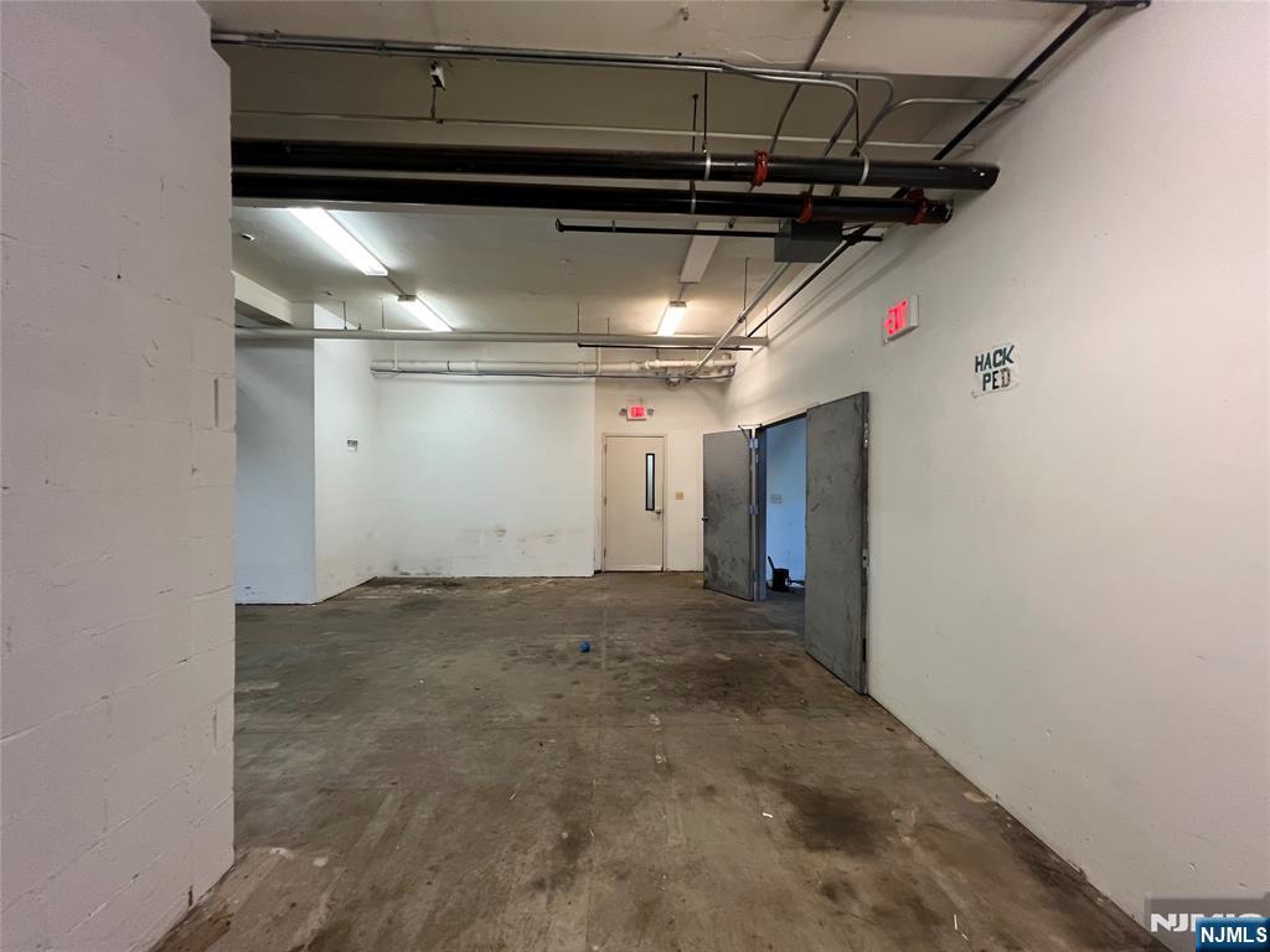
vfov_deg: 89.9
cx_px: 635
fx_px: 477
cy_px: 476
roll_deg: -0.3
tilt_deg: -1.5
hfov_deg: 106.2
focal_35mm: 13
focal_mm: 1.57
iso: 160
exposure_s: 1/60
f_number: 1.8
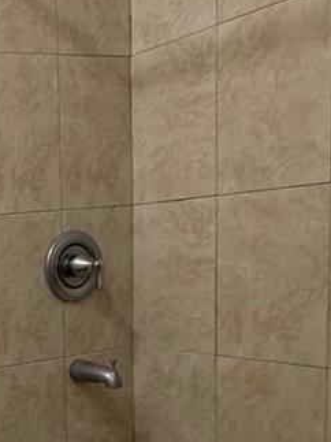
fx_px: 663
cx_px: -212
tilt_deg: -6.1
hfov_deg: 21.6
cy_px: 343
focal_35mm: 52
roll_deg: +4.8
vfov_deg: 35.8
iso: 320
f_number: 2.2
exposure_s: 1/120
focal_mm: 2.22
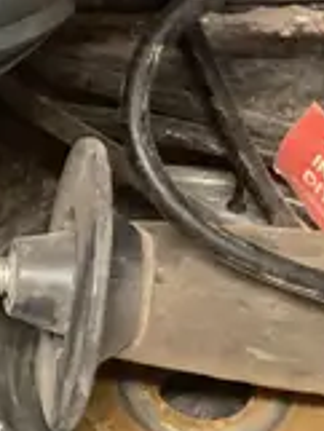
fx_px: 2218
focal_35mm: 178
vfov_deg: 11.1
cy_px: 118
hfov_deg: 8.1
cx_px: -236
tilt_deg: -50.8
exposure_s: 1/50
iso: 160
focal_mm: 3.99
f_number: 1.8
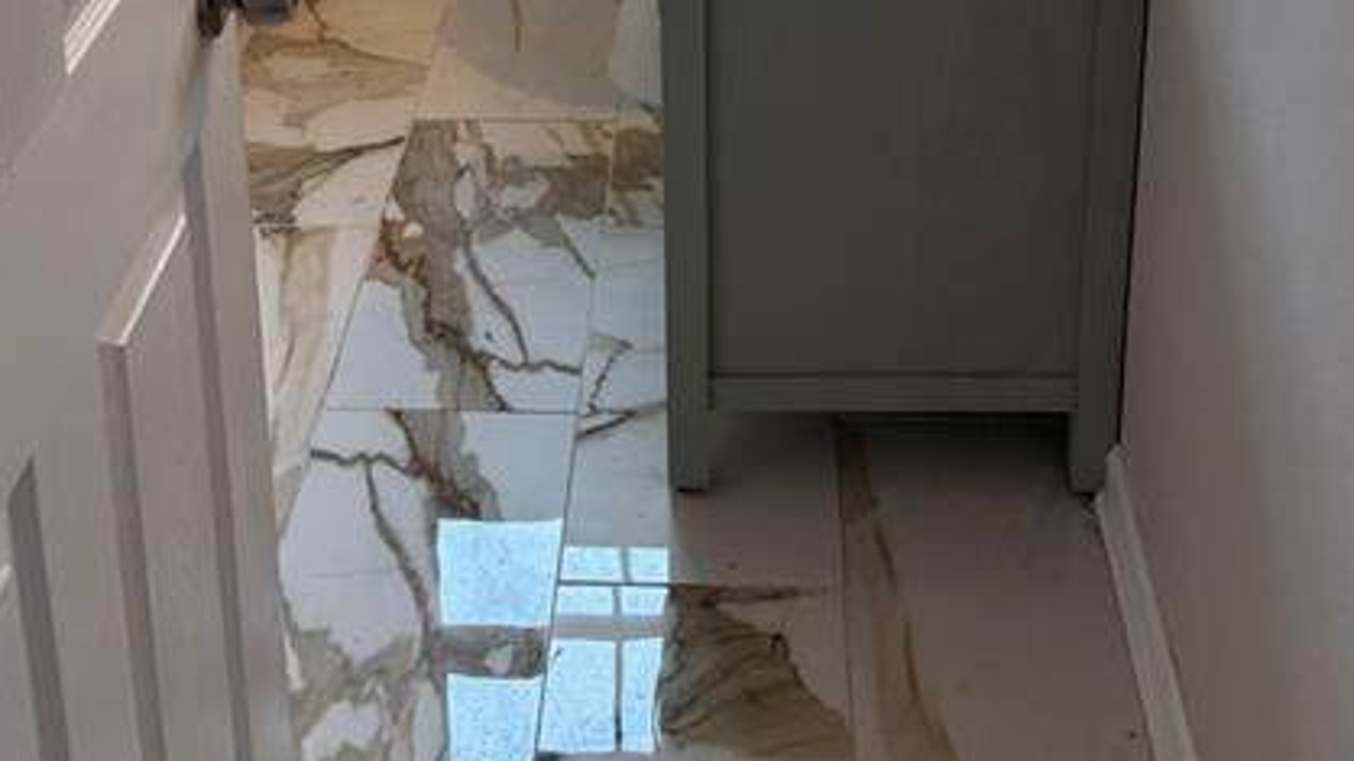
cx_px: 716
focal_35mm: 52
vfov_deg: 19.5
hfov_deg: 39.9
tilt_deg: -16.3
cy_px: -440
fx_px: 1867
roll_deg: -0.3
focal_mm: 5.96
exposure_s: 1/120
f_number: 1.6
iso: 50
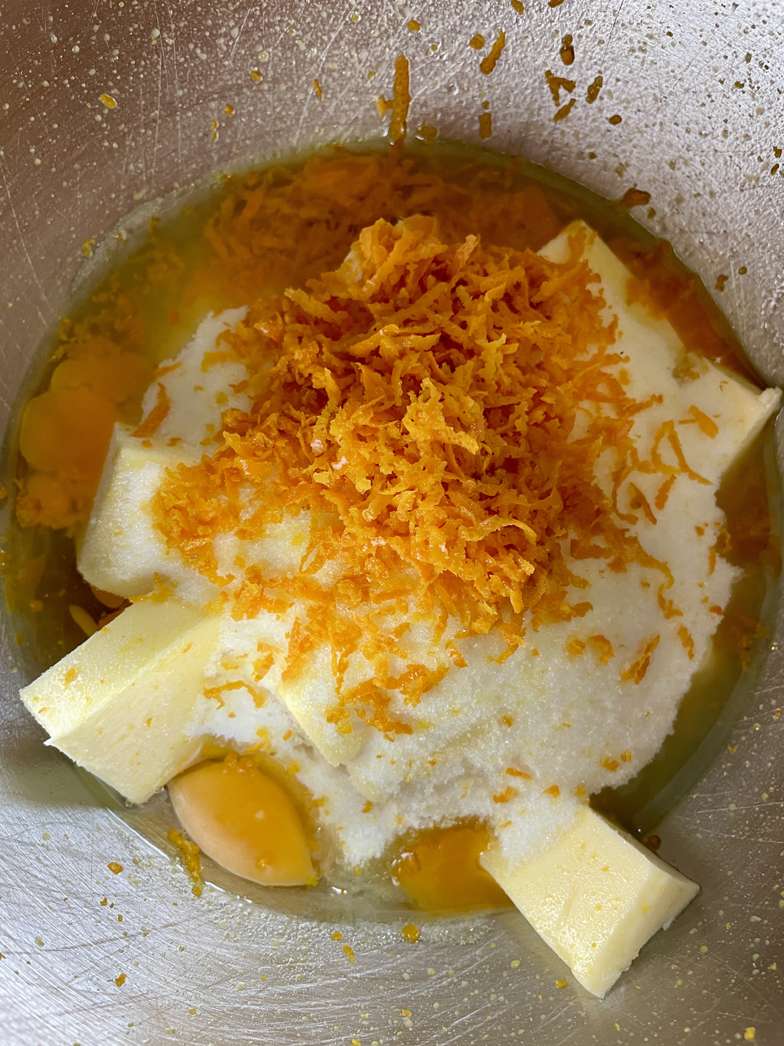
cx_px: 392
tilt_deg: -83.3
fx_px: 785
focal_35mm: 26
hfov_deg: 53.1
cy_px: 523
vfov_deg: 67.3
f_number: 1.6
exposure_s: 1/85
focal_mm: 4.2
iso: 125
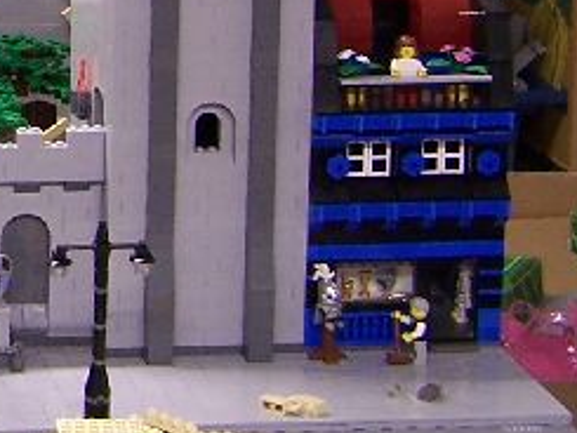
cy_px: -257
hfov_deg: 11.5
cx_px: -488
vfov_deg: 9.1
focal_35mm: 159
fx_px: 2652
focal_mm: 6.3
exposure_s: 1/6
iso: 80
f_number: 2.8
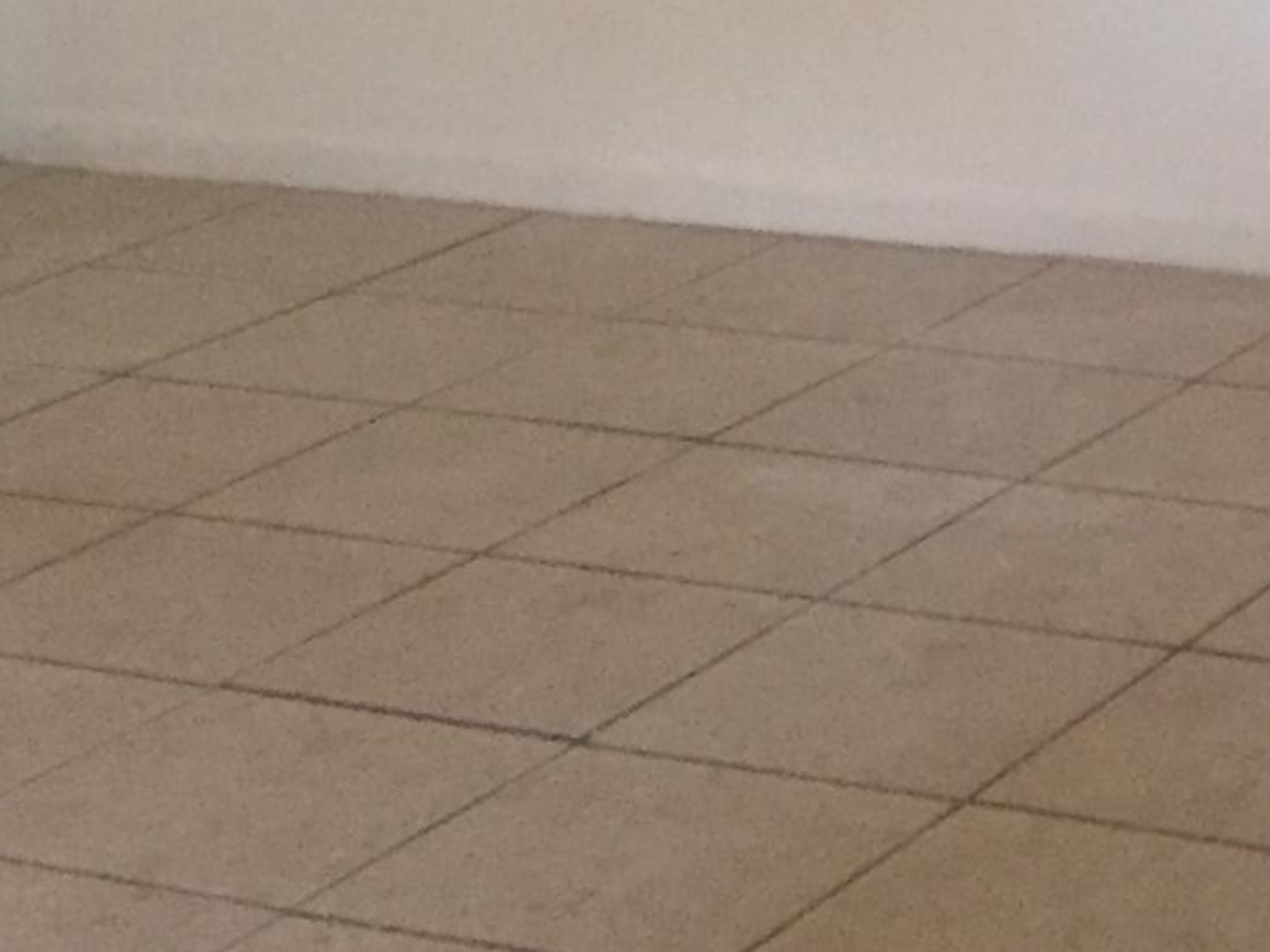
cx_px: 1478
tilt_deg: +0.7
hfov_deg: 16.0
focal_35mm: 119
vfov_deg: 11.4
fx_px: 4365
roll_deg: +0.5
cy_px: -860
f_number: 2.2
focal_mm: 4.15
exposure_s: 1/24
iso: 250
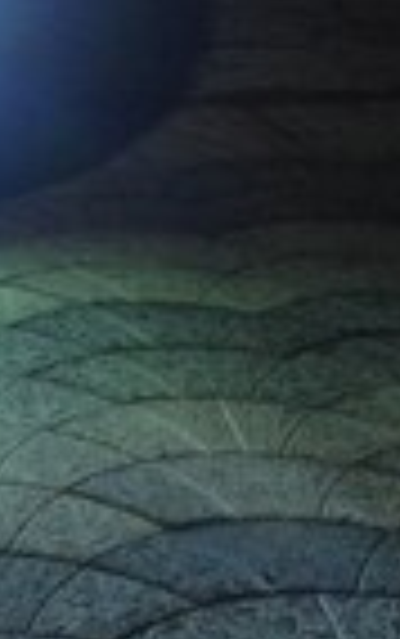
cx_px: -117
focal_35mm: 122
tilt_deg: -2.1
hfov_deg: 10.5
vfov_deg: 15.9
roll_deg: -1.6
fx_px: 2124
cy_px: -270
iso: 64
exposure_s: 1/20
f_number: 2.4
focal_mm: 4.12
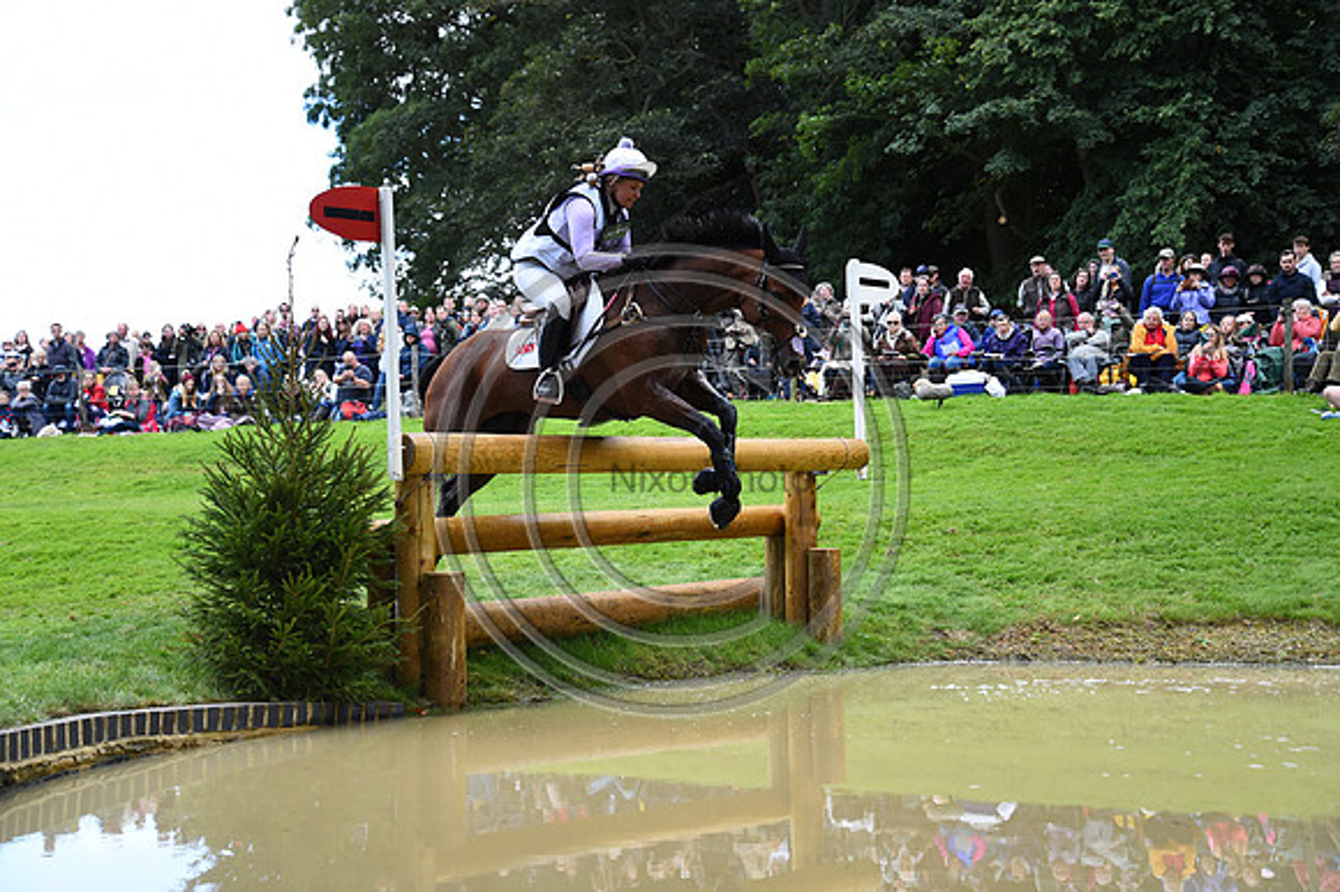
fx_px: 1786
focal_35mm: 48
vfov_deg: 28.0
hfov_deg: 41.1
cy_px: 446
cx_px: 670
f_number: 4.2
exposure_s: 1/1600
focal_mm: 48
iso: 1600
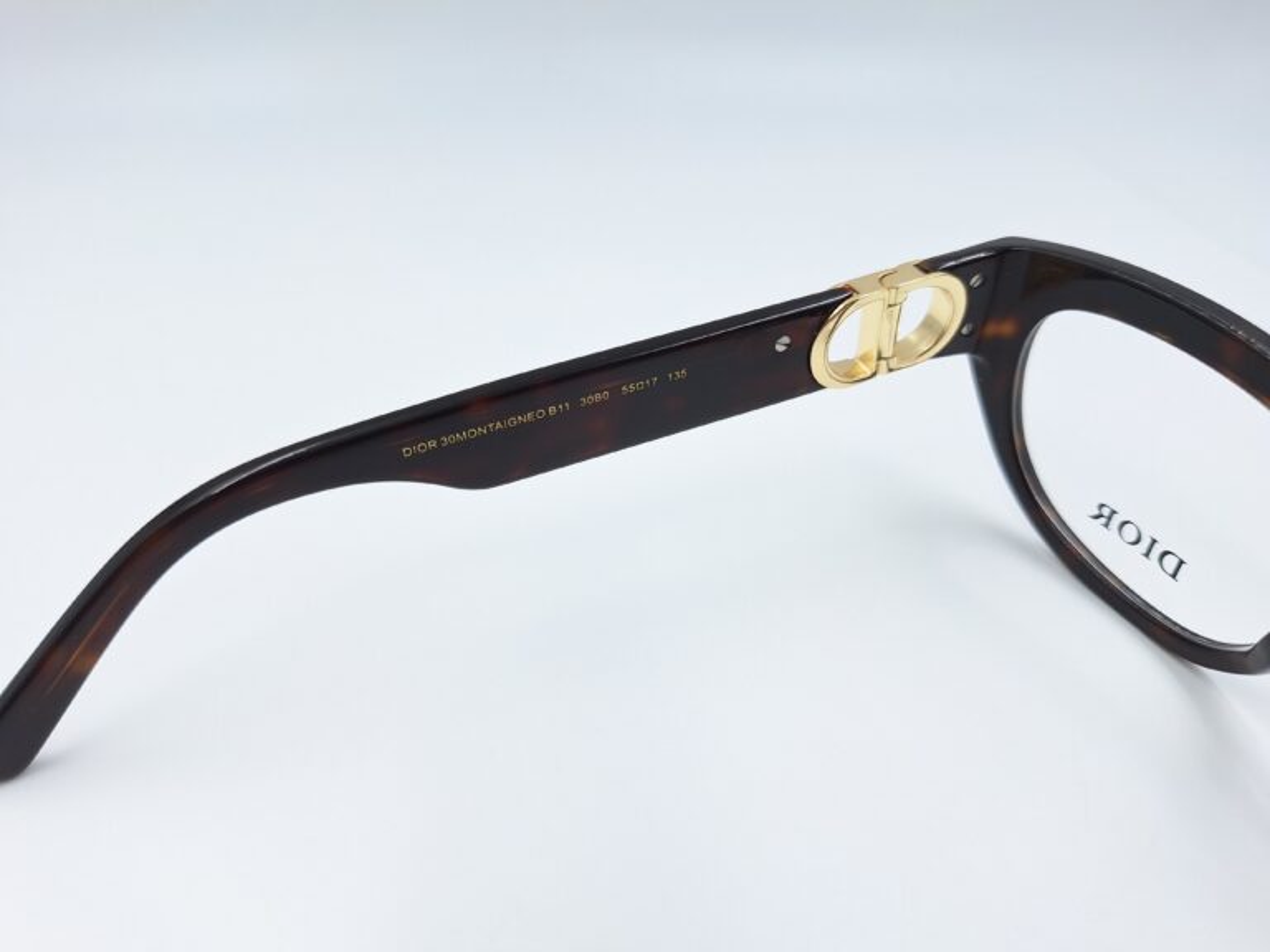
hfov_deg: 73.9
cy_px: 476
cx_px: 635
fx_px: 844
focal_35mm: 23
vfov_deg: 58.9
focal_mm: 5.54
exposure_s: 1/156
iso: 40
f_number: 1.8
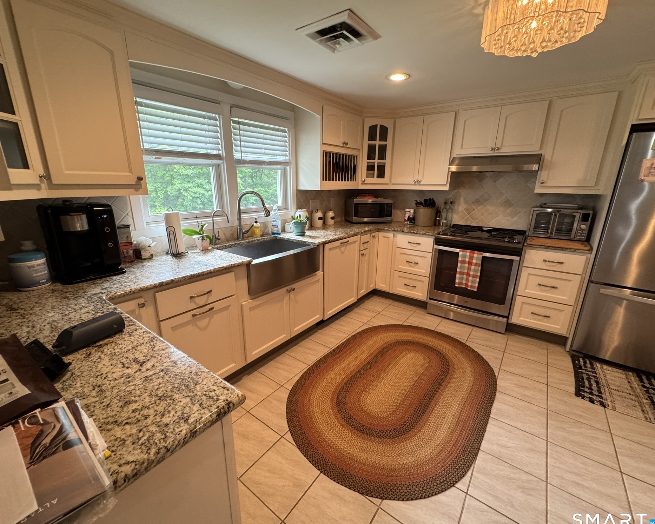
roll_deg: -0.9
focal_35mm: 15
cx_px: 322
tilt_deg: -16.7
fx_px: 291
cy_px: 265
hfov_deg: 96.8
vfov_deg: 84.0
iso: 200
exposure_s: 1/60
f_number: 2.2
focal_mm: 2.22
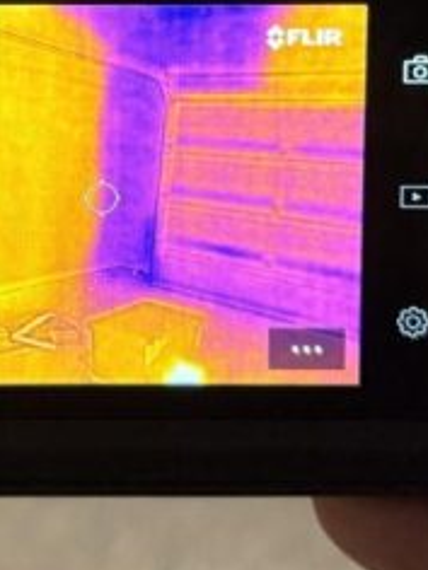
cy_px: -80
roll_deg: -4.7
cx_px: 36
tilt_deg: -16.5
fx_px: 1715
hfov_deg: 14.1
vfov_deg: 18.1
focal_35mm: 104
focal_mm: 6.76
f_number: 1.78
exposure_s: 1/60
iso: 800
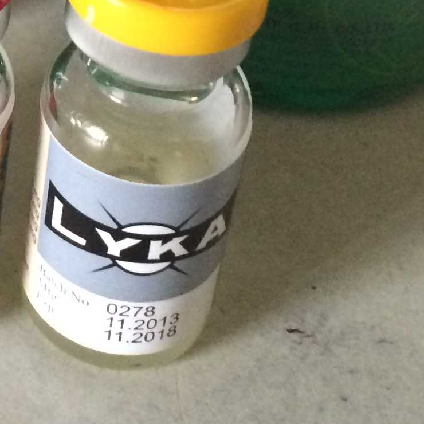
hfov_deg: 14.6
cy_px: -125
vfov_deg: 14.8
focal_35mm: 113
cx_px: -174
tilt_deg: -36.1
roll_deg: +0.4
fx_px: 1566
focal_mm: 4.15
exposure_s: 1/25
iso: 250
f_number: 2.2
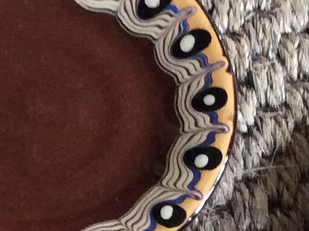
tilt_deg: -67.6
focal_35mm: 164
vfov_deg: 8.9
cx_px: 170
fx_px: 1462
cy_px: 315
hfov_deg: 12.1
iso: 200
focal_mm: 3.3
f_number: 2.4
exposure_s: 1/24
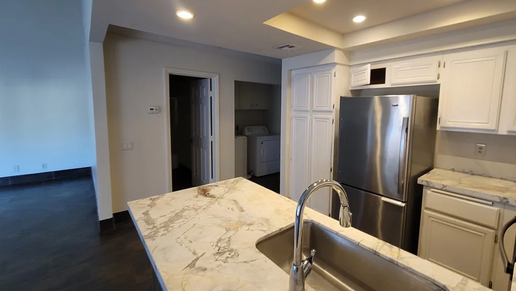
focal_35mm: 15
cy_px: 131
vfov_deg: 70.4
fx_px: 205
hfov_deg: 102.9
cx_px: 271
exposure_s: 1/40
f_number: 2.2
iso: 320
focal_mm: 2.2
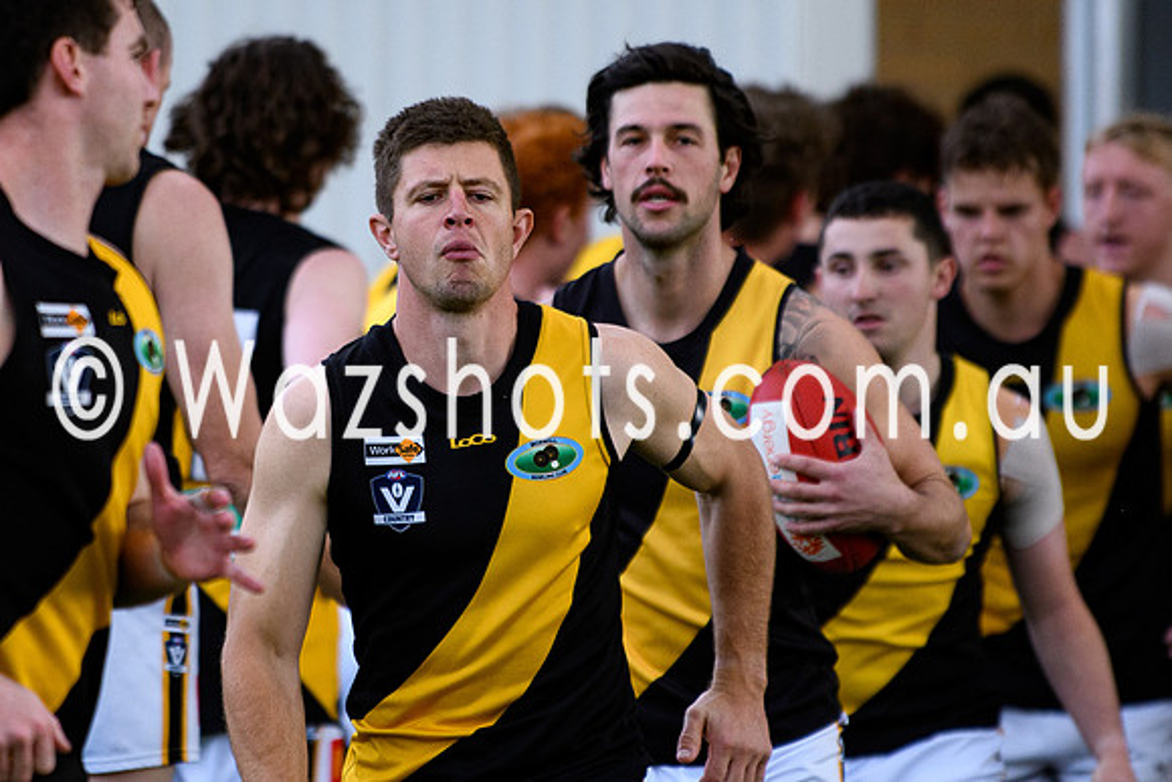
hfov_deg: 3.8
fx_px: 17553
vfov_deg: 2.6
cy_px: 322
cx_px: 377
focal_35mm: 539
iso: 720
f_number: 2.8
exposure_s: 1/2500
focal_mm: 200
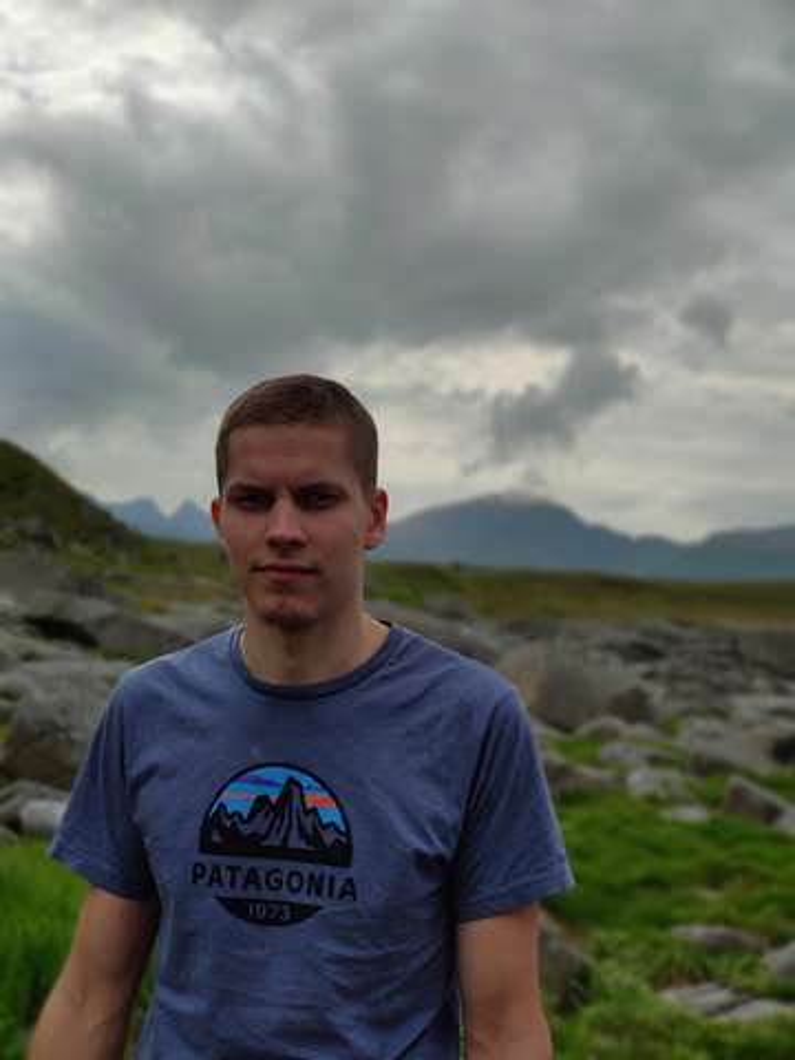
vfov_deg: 26.3
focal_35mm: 74
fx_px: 2266
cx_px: 398
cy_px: 530
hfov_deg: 19.9
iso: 100
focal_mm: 6.95
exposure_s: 1/2820
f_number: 2.44
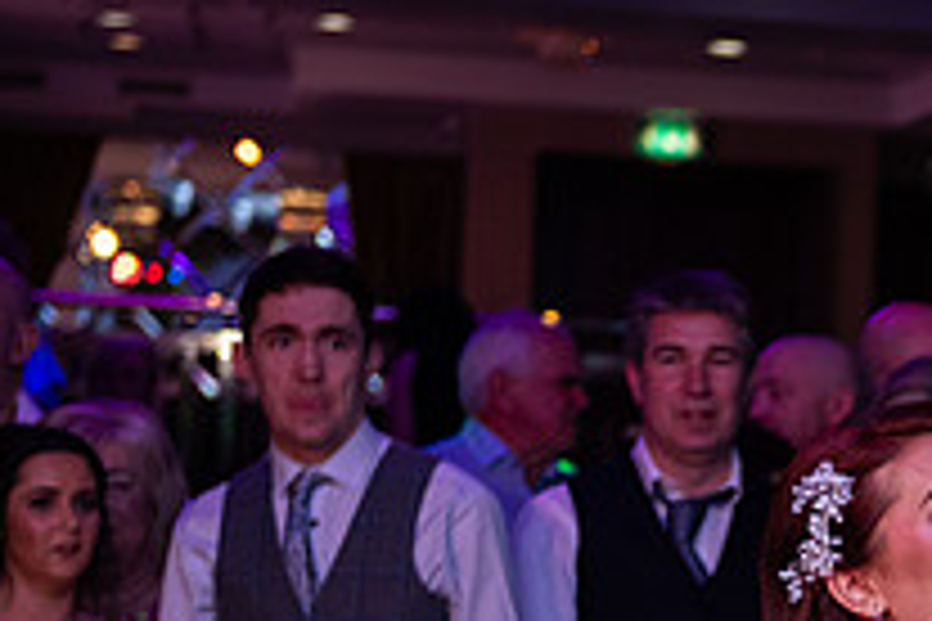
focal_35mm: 174
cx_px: 1301
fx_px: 4504
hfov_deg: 11.4
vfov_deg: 7.8
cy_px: 835
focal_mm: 62
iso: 500
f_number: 3.5
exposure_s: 1/160
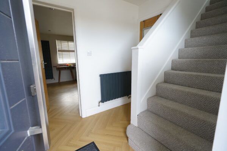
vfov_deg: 73.7
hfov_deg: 96.7
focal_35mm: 16
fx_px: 101
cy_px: 76
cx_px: 114
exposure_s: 1/60
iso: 500
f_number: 5.6
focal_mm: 16
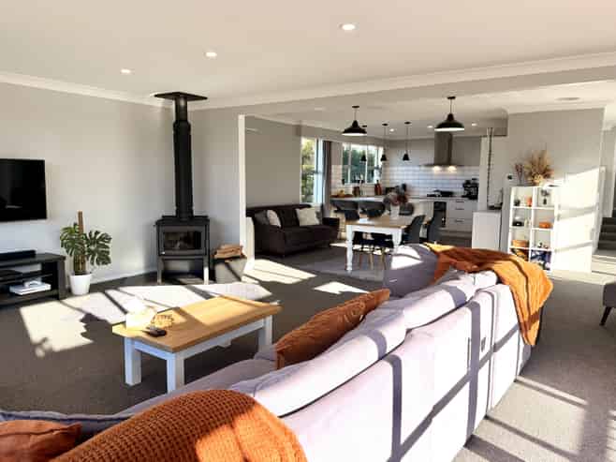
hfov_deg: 71.6
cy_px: 231
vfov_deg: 56.8
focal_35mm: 24
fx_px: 427
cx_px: 308
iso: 100
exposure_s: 1/1156
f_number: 1.78
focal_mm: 6.76
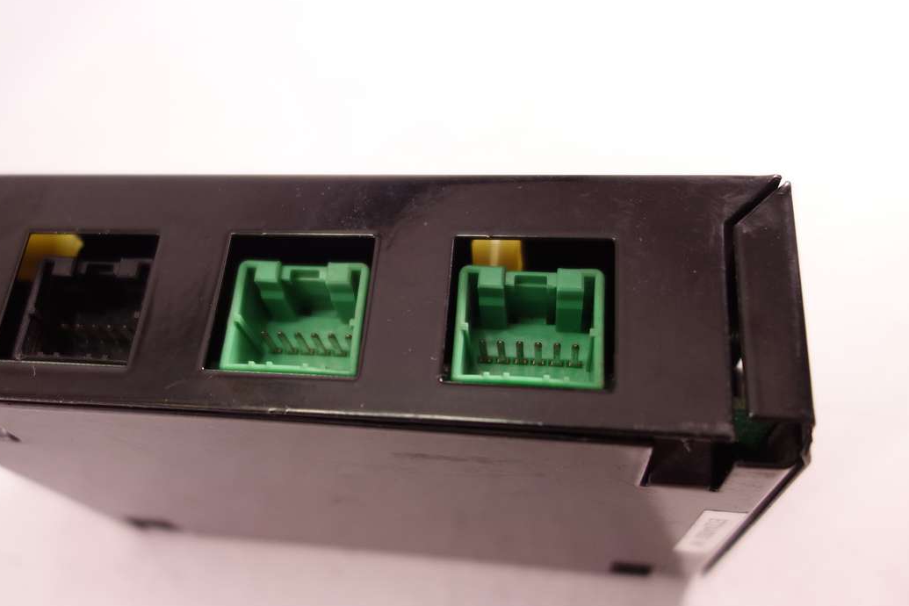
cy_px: 289
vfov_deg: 35.9
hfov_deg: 51.5
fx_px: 934
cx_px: 363
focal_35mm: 37
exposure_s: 1/100
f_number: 1.8
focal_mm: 10.4
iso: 200
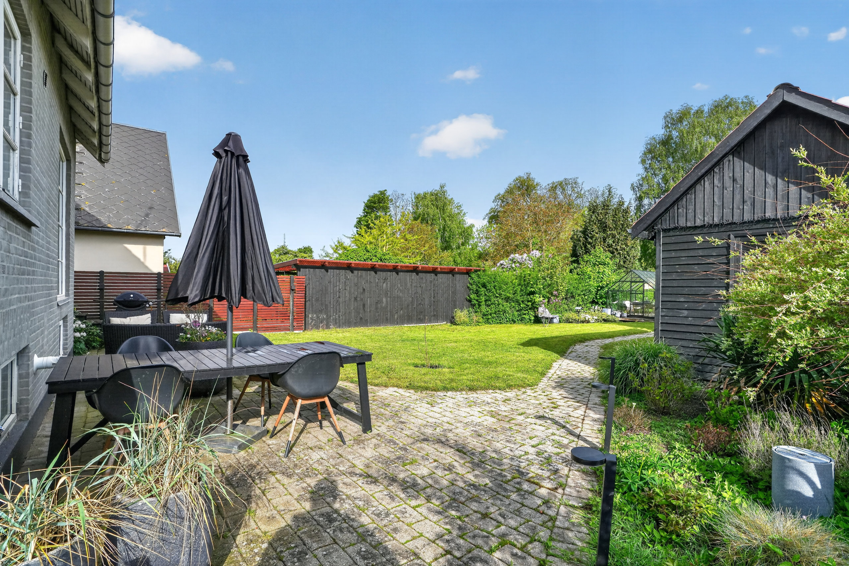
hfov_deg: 96.7
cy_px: 283
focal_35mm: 16
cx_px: 424
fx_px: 377
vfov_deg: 73.7
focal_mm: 16
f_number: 8
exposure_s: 1/500
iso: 500
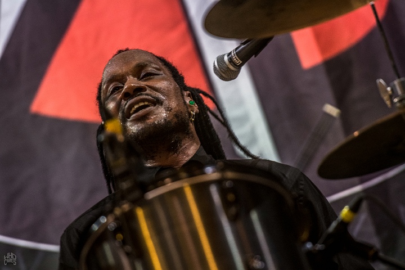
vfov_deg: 4.6
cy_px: 135
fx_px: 3375
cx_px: 202
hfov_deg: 6.9
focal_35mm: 300
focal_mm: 200
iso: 1600
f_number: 2.8
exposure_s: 1/80
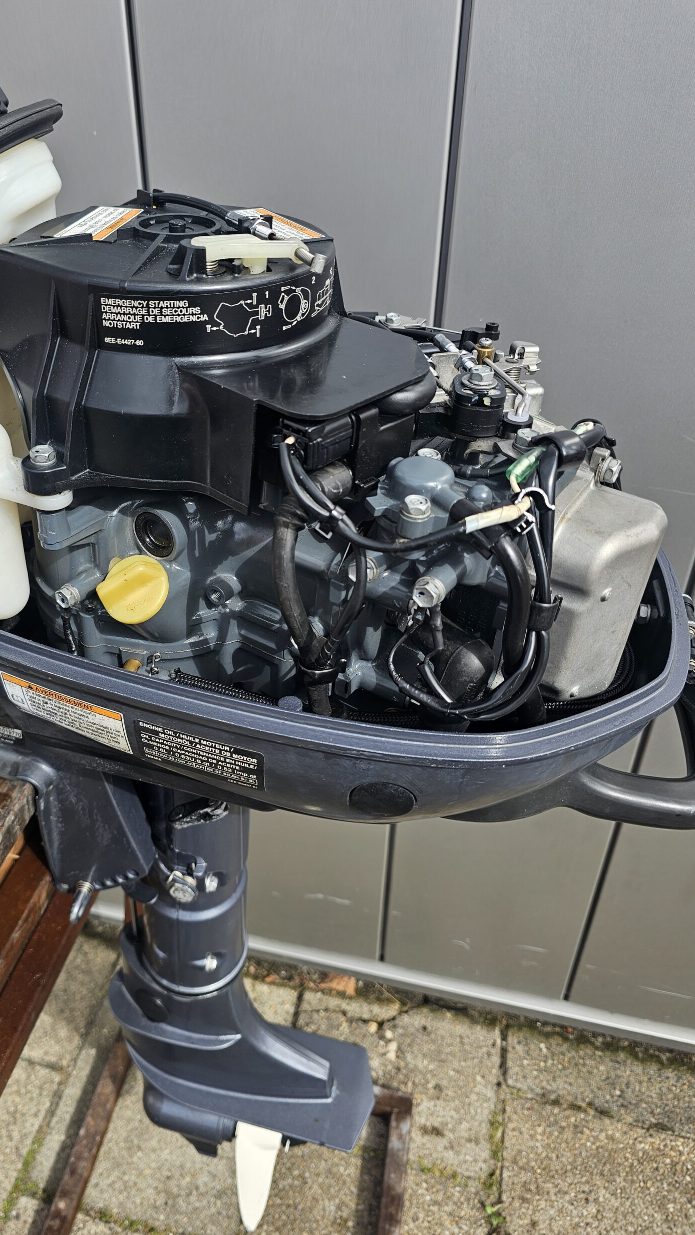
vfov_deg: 71.9
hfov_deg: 43.7
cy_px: 608
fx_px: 852
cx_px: 222
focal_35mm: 26
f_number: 1.7
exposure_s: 1/579
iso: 12
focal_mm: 6.3
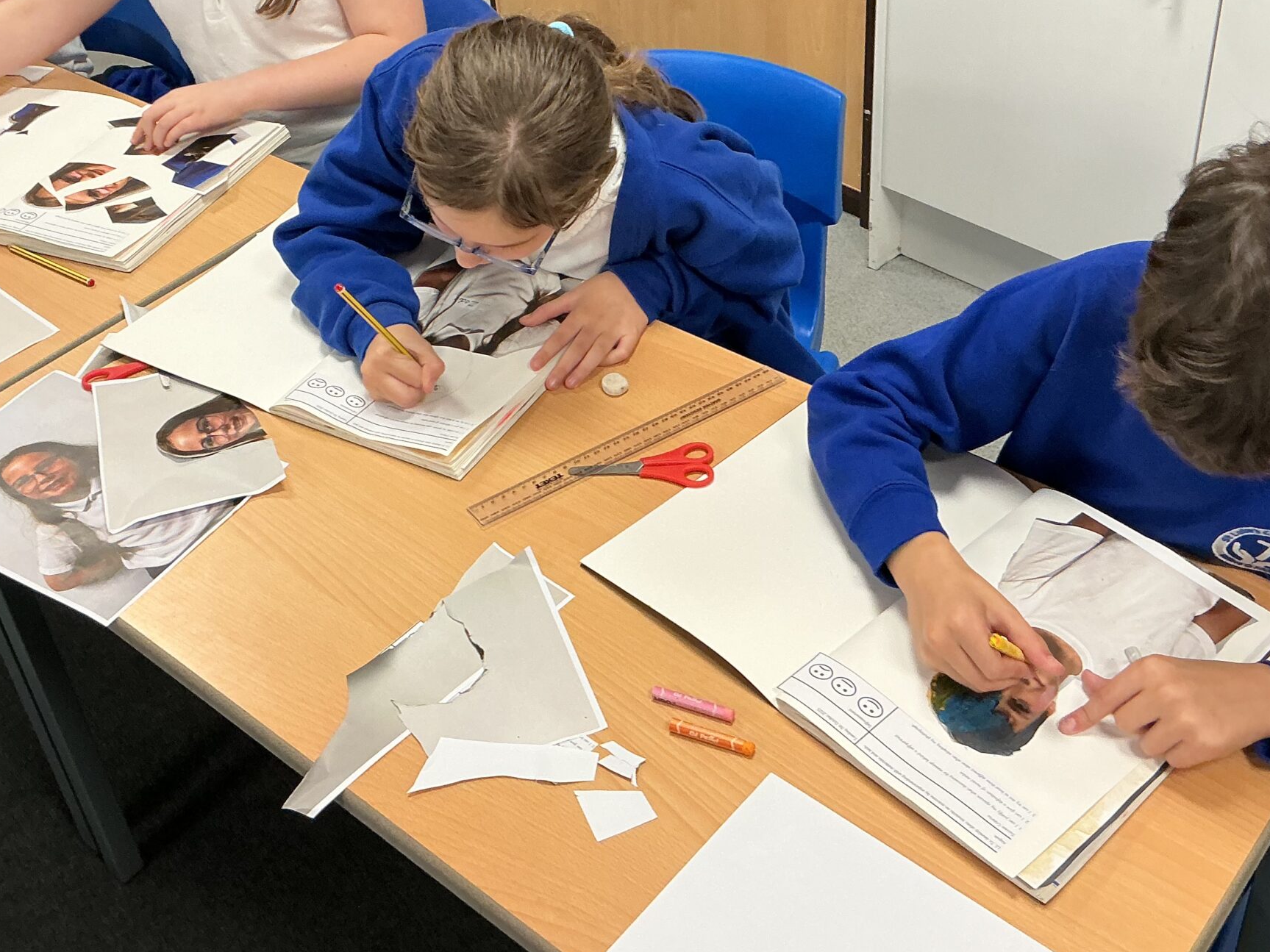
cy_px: 311
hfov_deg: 43.8
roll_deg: +5.6
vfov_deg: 33.3
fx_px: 1577
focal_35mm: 43
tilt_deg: -36.1
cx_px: 578
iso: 64
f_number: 1.8
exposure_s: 1/60
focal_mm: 3
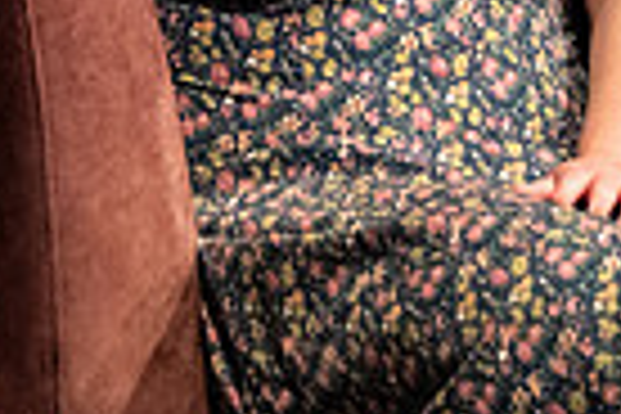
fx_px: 8417
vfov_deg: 2.8
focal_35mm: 488
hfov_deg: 4.2
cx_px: 302
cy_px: -304
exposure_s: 1/250
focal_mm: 77.3
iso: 2500
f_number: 3.2
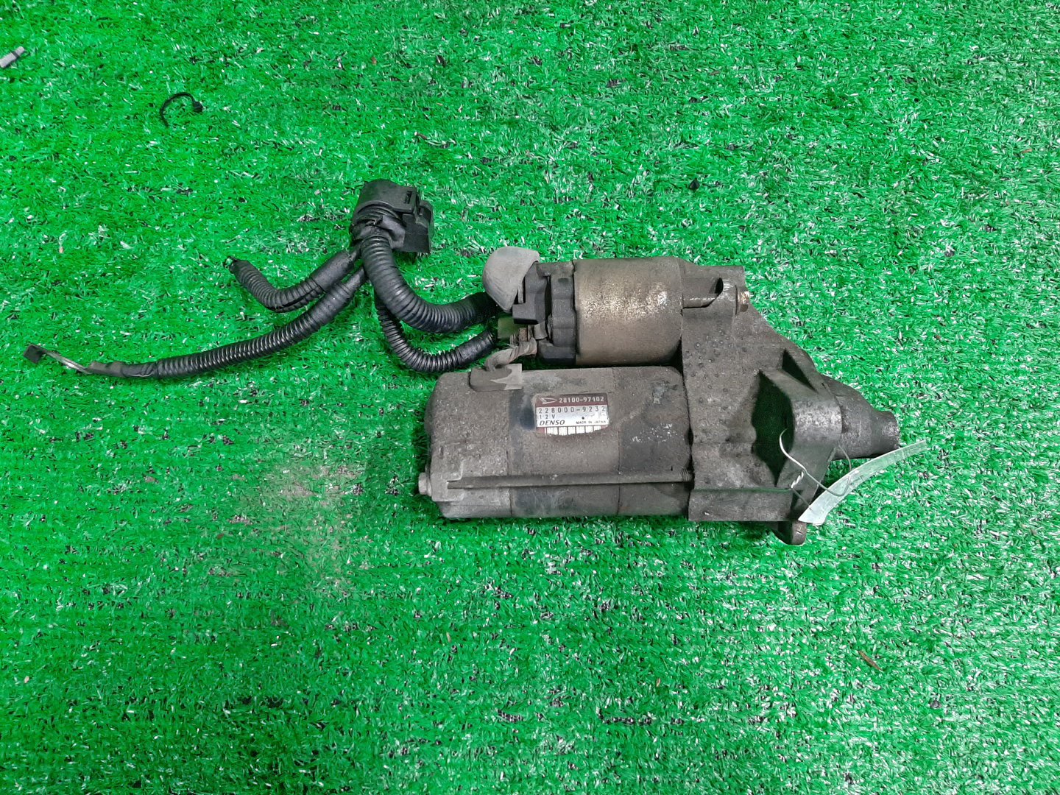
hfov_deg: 67.3
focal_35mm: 26
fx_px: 796
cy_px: 398
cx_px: 530
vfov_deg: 53.1
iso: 207
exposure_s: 1/33
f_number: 1.7
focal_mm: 3.93
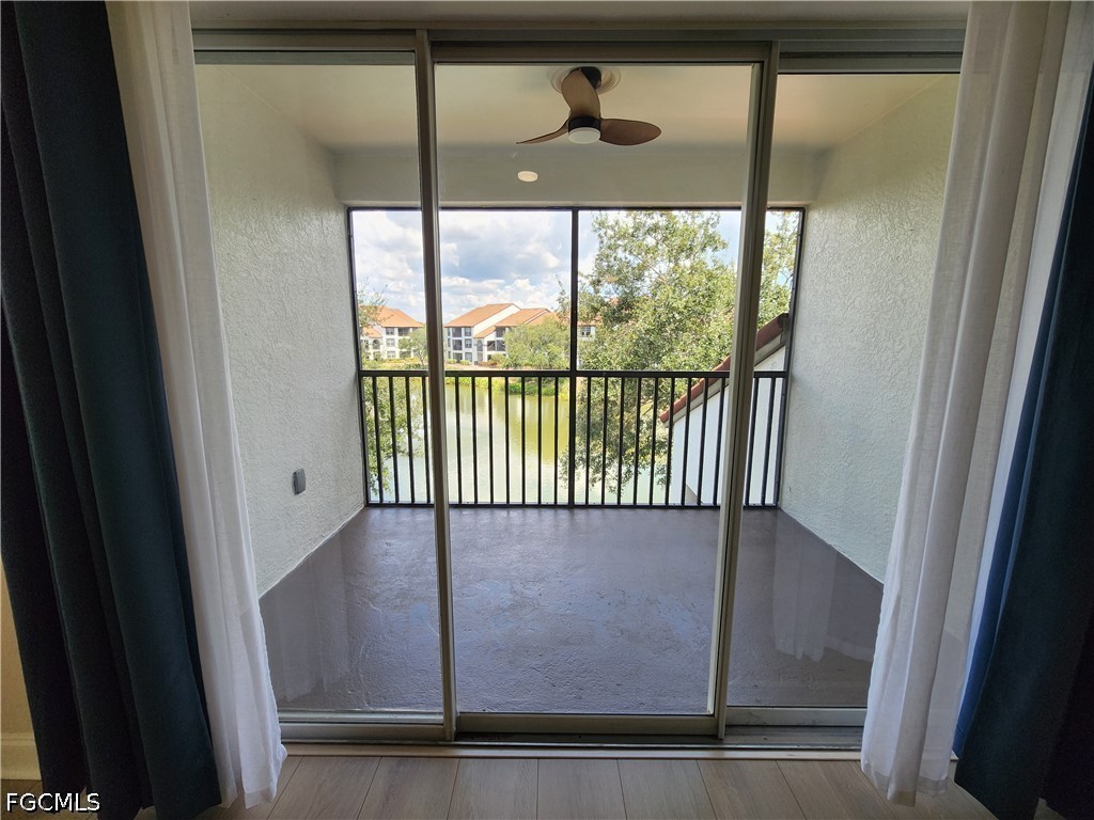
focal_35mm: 13
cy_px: 410
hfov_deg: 106.2
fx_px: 411
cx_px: 547
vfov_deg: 89.9
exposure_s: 1/162
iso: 50
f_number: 2.2
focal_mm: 2.2
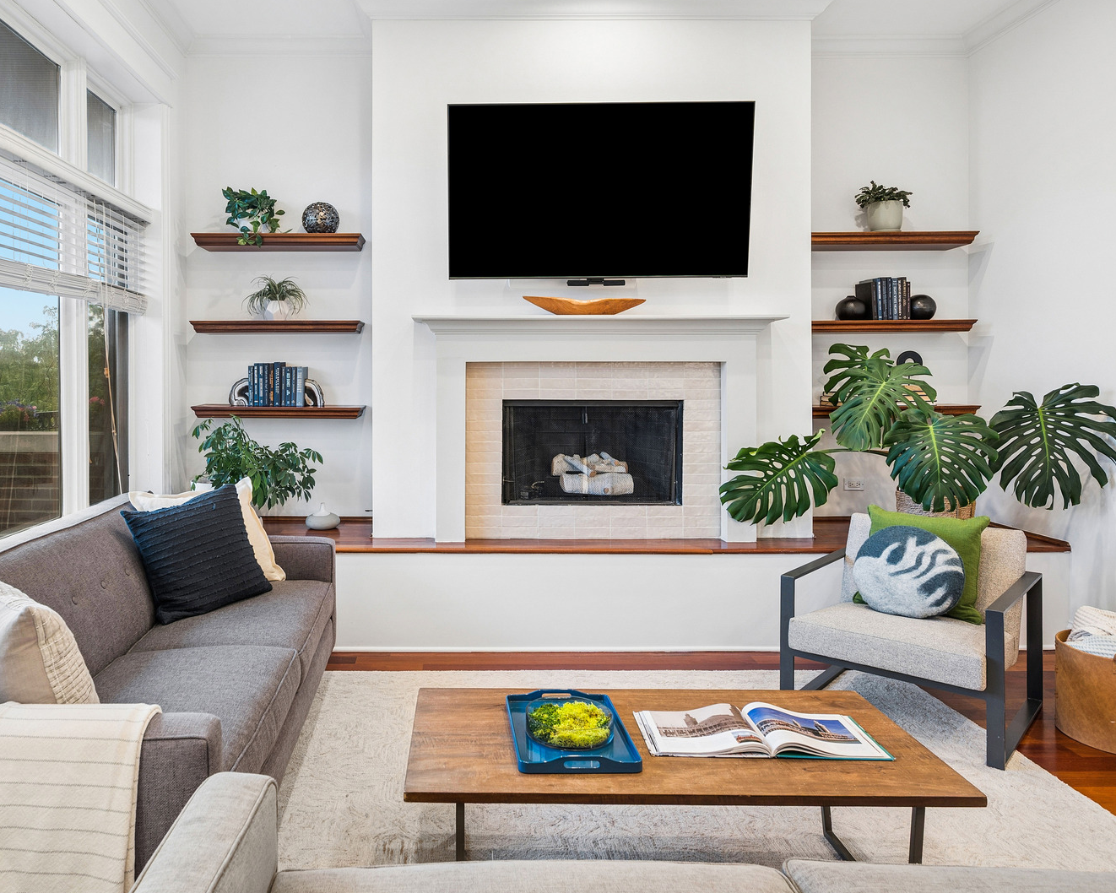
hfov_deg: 70.8
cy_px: 443
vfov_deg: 59.7
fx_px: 779
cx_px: 473
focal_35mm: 24
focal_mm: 20.5
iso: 200
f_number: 8
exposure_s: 1/15
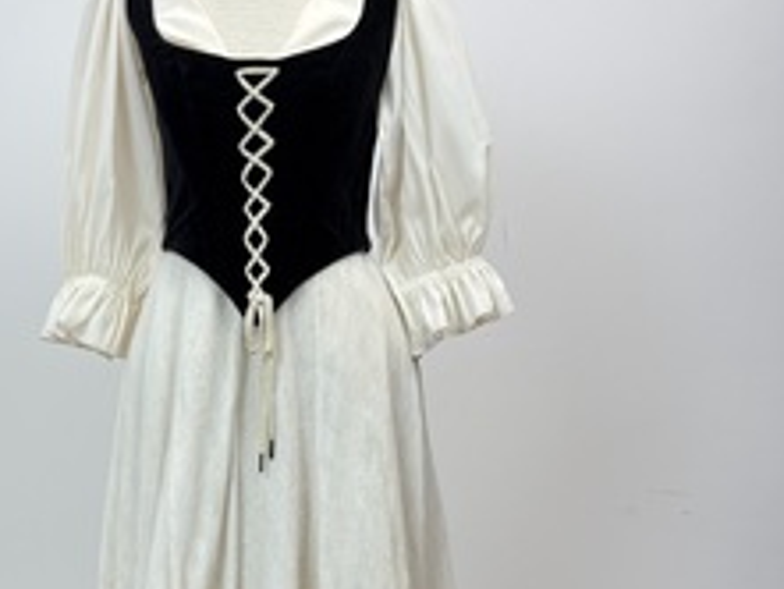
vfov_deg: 29.8
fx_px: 1065
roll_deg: +0.2
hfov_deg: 40.0
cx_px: 266
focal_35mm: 47
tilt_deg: -12.9
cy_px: 514
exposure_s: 1/121
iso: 40
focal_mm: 5.96
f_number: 1.6
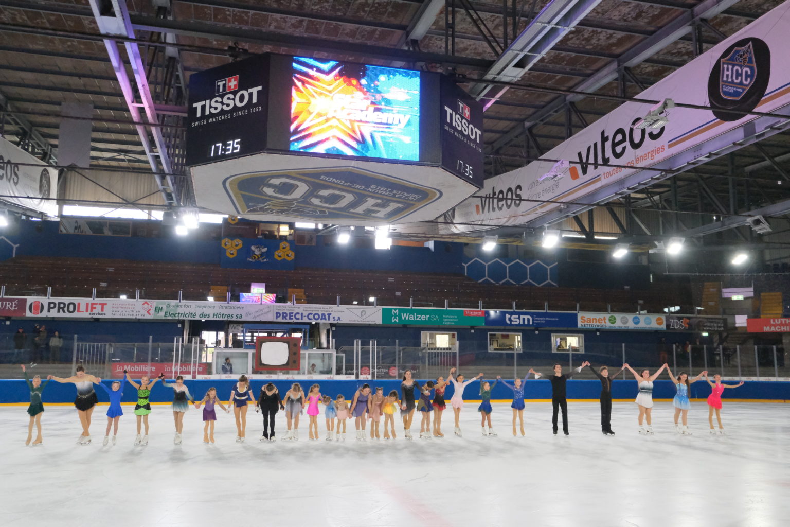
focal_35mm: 29
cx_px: 395
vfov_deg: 45.0
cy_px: 264
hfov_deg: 63.7
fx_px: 636
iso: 10000
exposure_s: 1/640
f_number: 3.2
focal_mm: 19.6
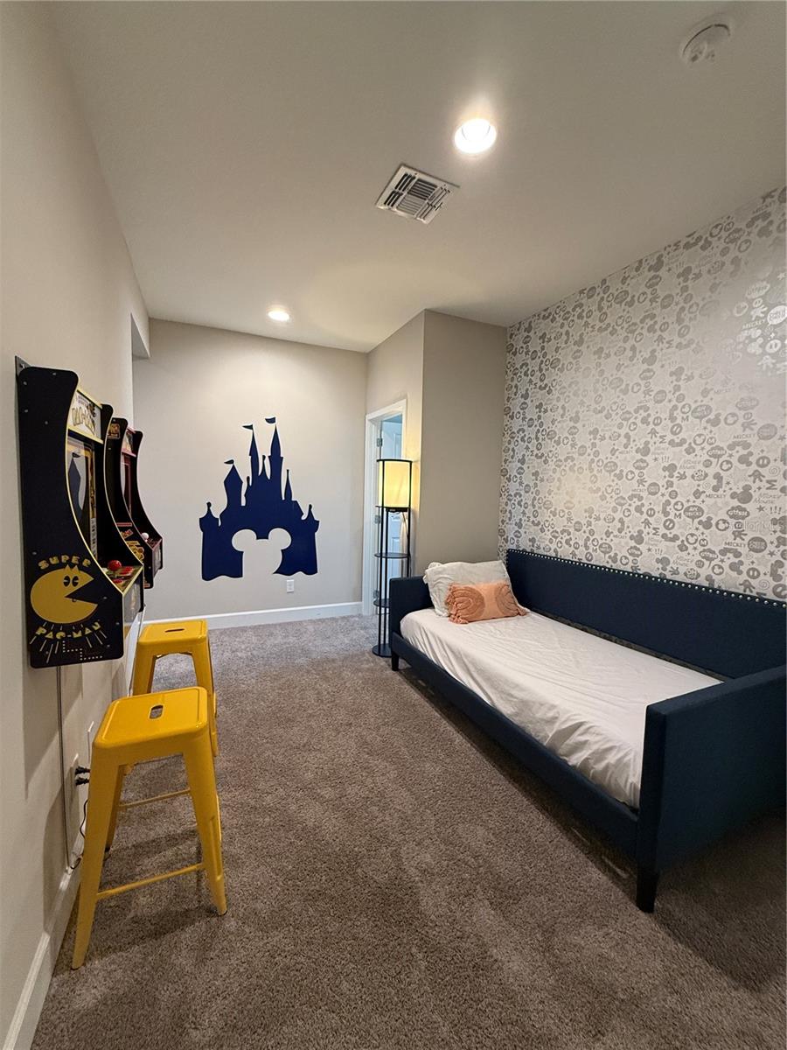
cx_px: 394
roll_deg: -1.4
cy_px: 525
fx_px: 424
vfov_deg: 102.1
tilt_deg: -2.5
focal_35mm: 14
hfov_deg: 85.7
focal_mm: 2.22
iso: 320
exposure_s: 1/60
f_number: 2.2
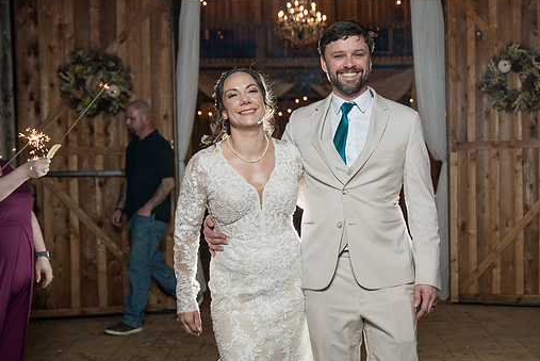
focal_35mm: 56
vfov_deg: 24.2
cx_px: 361
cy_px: 213
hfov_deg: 35.3
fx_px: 841
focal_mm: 35
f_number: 2.8
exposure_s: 1/200
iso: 2000
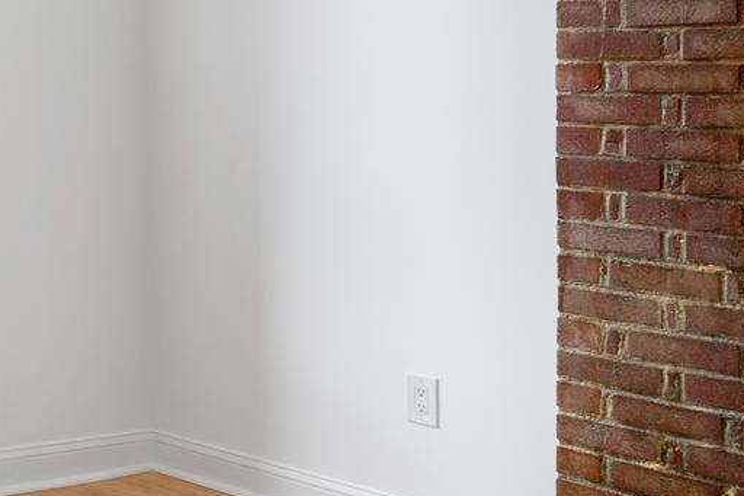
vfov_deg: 22.1
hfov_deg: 24.0
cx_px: -446
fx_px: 1240
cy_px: 62
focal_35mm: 60
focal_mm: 10
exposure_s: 1/10
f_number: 10
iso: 200
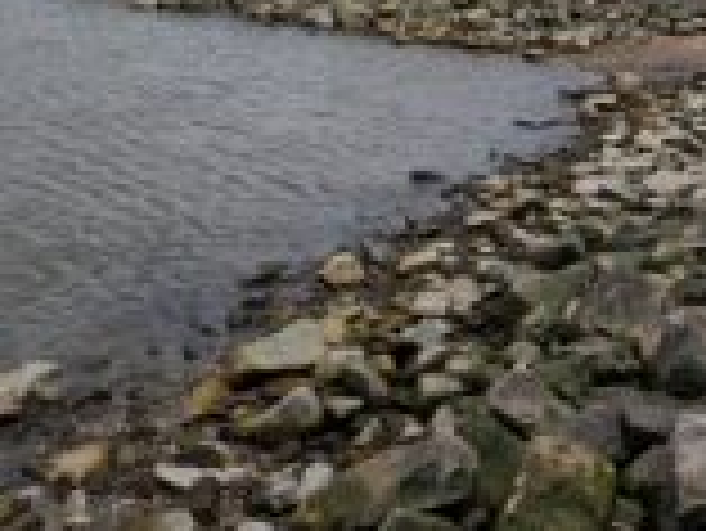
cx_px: 216
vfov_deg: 22.5
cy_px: -79
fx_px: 1245
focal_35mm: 61
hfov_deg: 31.3
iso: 22
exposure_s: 1/1119
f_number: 1.68
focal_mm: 6.9
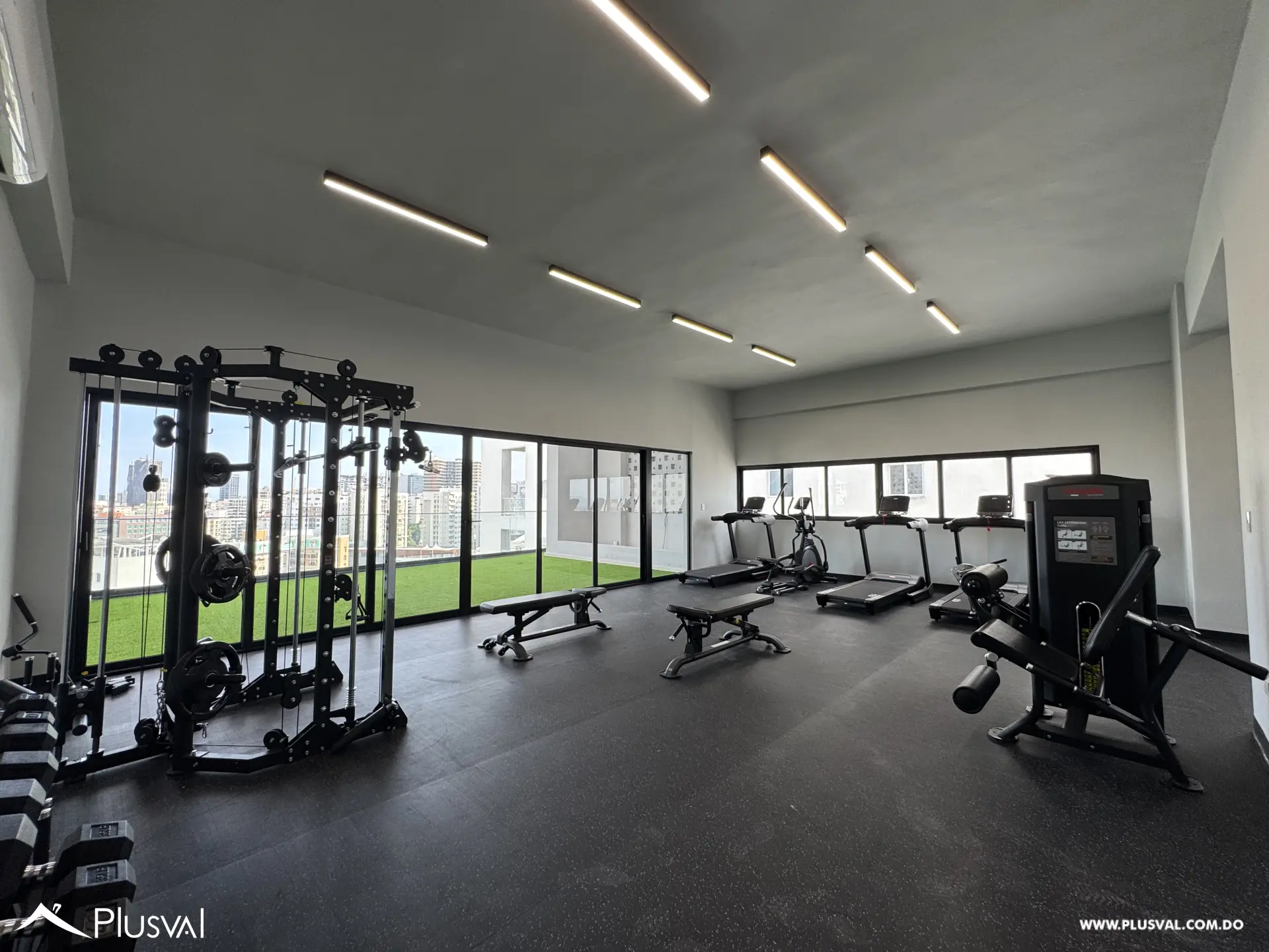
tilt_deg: +3.1
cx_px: 634
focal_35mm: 14
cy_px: 476
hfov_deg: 102.1
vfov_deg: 85.7
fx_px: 513
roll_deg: +0.3
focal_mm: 2.22
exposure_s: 1/126
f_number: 2.2
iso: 40
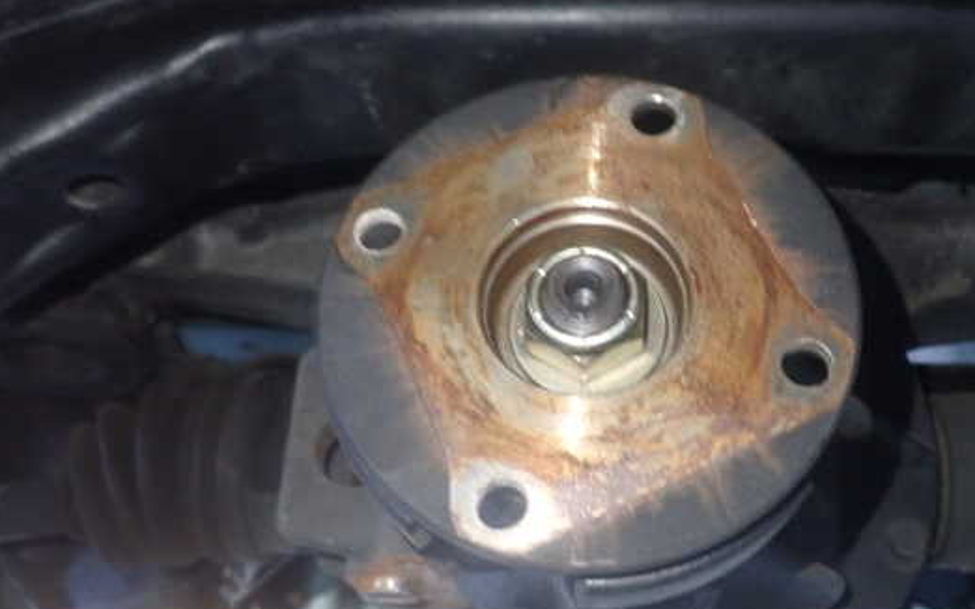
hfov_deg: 50.2
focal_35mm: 39
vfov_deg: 32.8
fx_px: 1036
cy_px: 310
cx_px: 555
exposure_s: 1/20
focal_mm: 5.79
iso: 800
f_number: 2.4
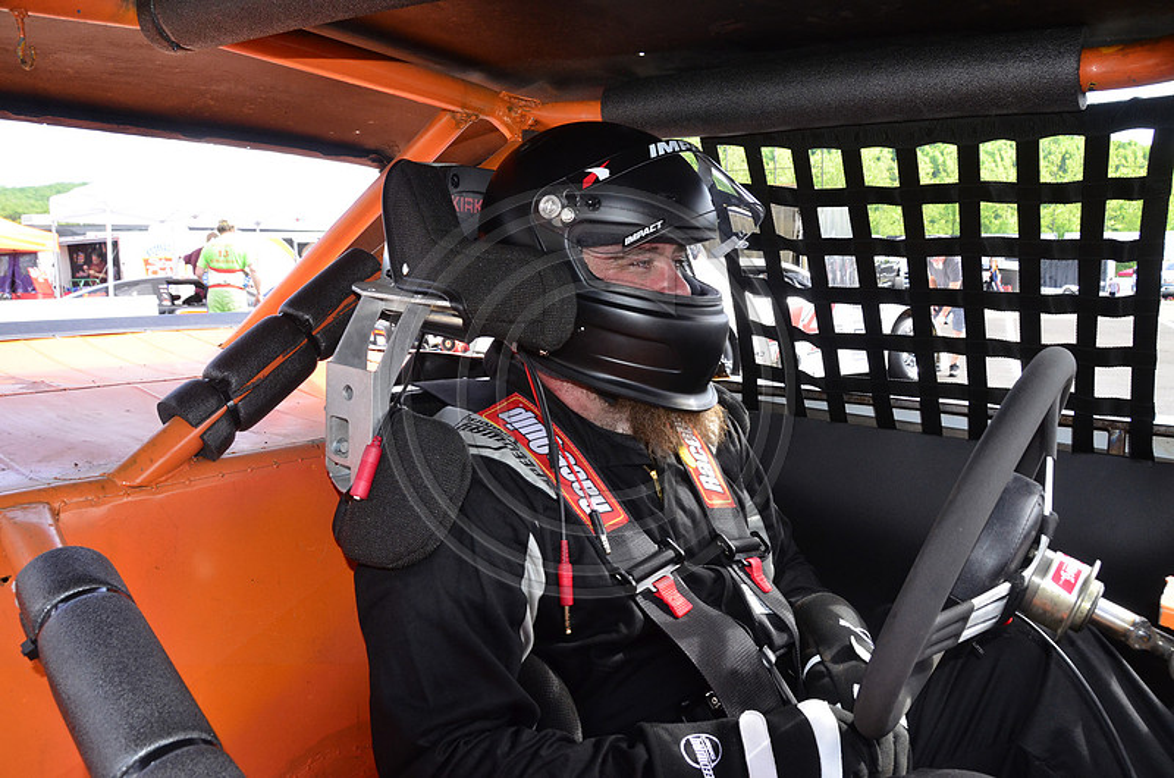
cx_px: 587
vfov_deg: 47.7
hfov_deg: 67.5
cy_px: 389
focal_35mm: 27
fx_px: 879
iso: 1000
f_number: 8
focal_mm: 18
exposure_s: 1/320
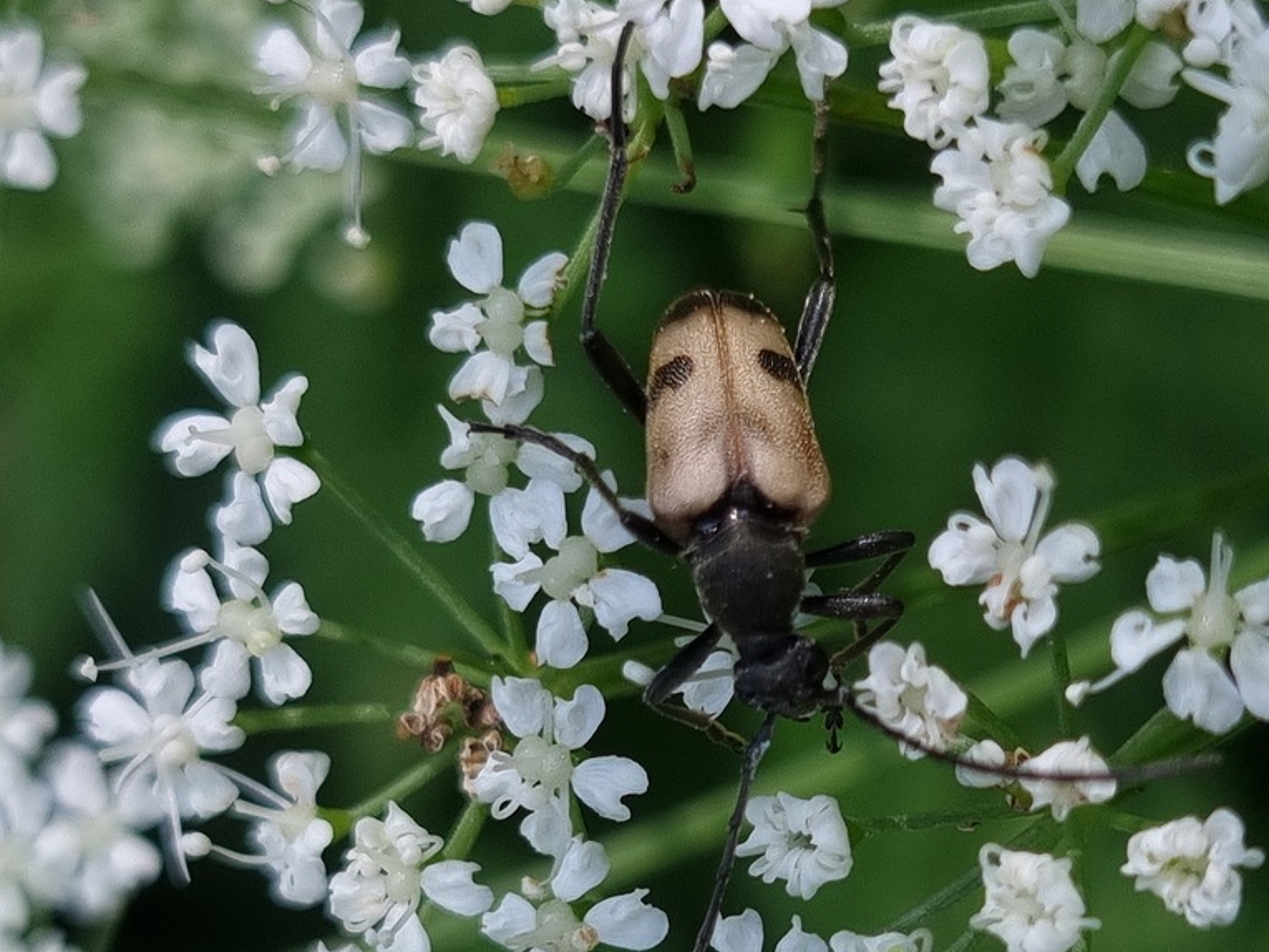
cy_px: 481
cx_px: 699
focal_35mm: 29
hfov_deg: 61.5
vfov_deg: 48.2
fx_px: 1063
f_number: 1.8
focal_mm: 5.4
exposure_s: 1/1000
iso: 50
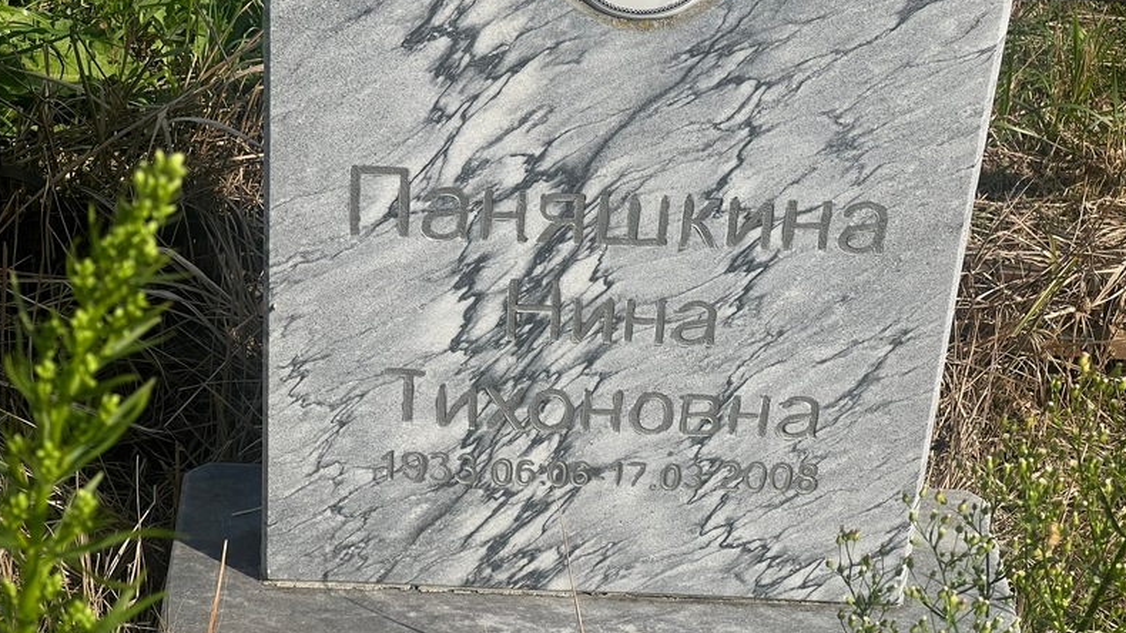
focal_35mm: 85
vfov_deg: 14.2
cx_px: 563
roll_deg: -8.0
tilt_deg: -32.5
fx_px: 2537
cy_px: 274
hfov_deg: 25.0
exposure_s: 1/1096
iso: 32
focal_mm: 9
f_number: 2.8
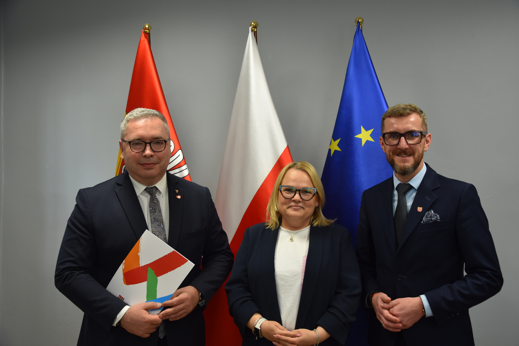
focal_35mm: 33
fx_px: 476
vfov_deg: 40.0
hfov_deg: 57.2
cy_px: 173
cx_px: 260
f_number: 4
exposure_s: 1/60
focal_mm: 22
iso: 500
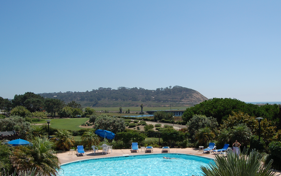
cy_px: 109
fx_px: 260
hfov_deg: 56.6
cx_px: 152
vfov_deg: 37.1
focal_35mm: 34
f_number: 11
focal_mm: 18
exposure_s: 1/400
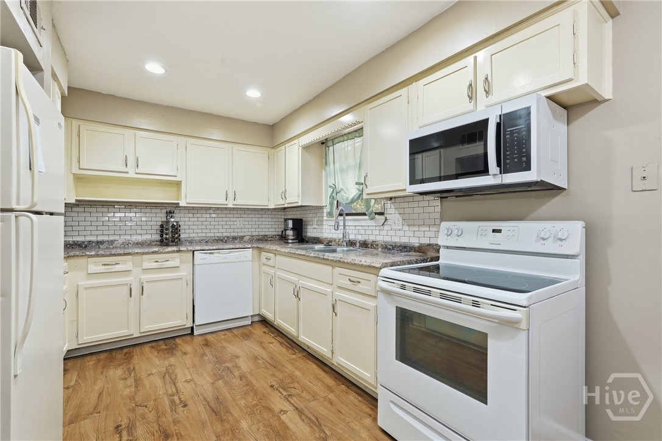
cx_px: 331
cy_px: 220
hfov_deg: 96.7
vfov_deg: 73.7
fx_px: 294
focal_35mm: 16
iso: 320
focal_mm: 16
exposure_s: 1/125
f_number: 9
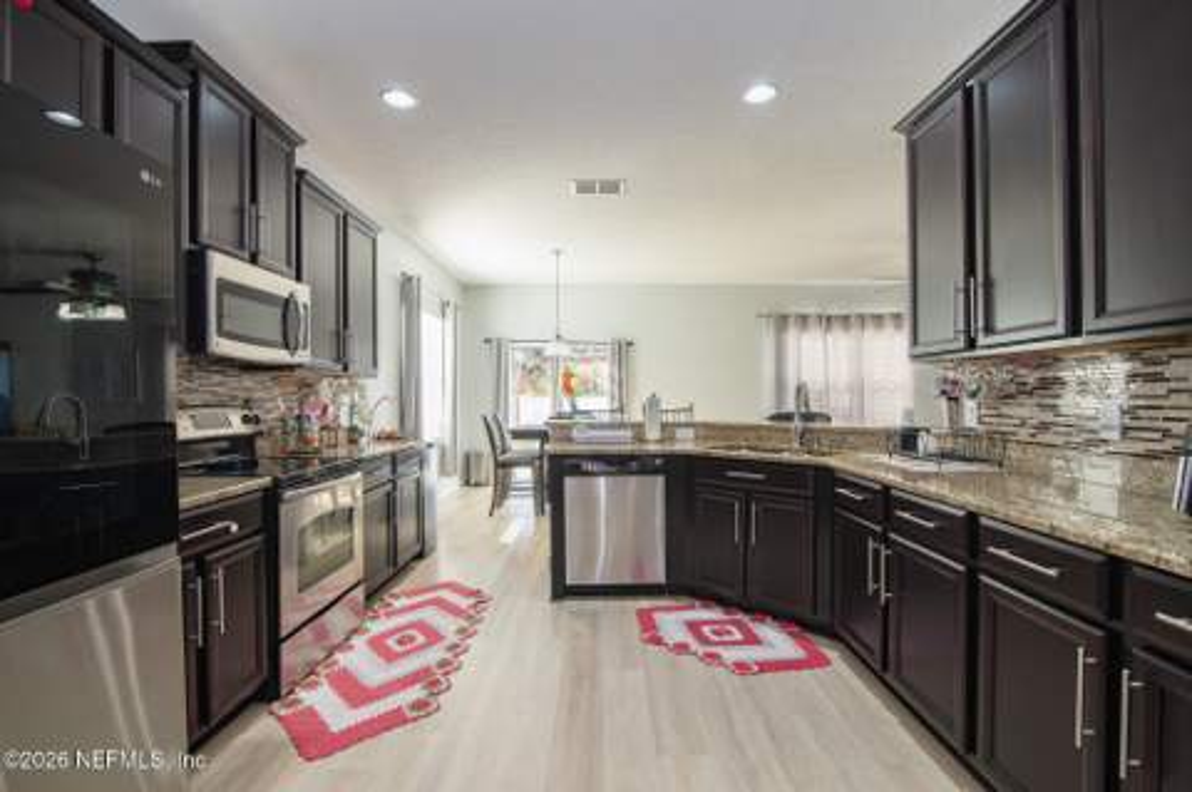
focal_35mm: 16
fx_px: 529
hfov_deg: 96.8
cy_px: 396
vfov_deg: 73.6
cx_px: 596
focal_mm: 16
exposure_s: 1/10
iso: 200
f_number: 8
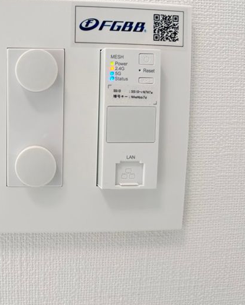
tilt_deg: -6.0
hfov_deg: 30.6
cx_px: 21
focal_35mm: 47
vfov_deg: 39.5
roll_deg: -0.4
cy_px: 144
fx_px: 426
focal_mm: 5.7
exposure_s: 1/100
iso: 50
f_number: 1.5
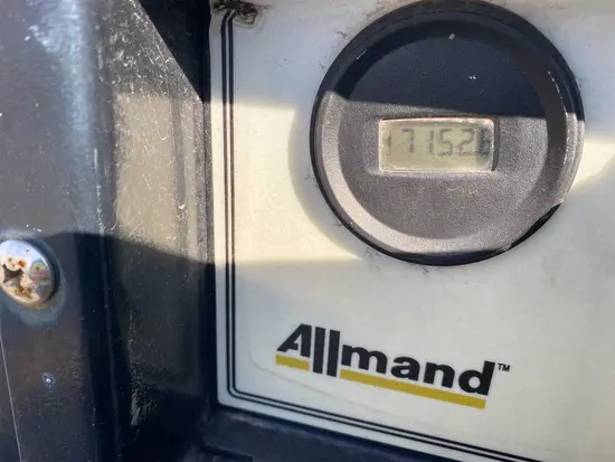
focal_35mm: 26
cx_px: 308
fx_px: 462
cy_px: 231
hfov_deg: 67.3
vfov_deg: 53.1
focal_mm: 4.25
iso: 32
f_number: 1.8
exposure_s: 1/560
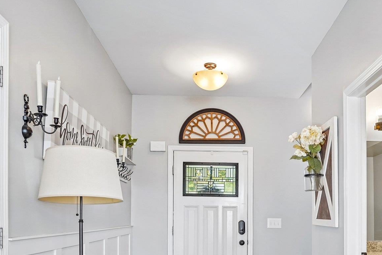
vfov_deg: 38.7
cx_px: 222
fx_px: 340
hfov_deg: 58.4
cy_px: 222
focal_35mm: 32
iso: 250
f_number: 8
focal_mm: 18
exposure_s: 1/10
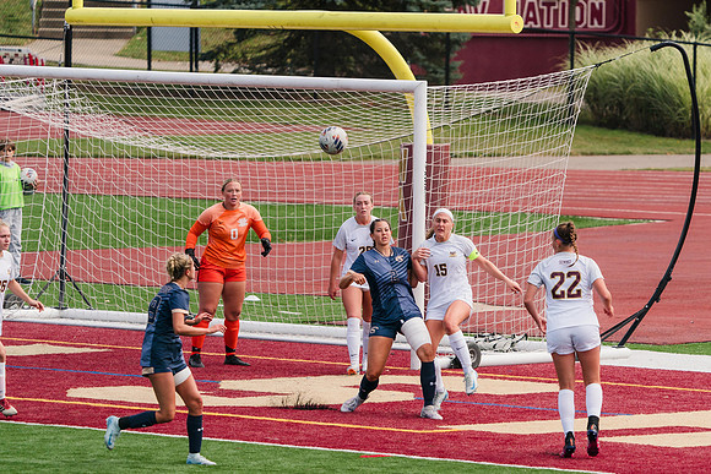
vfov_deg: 3.6
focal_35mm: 387
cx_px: 432
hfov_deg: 5.3
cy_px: 237
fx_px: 7649
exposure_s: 1/1600
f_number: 6.3
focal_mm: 315
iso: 500
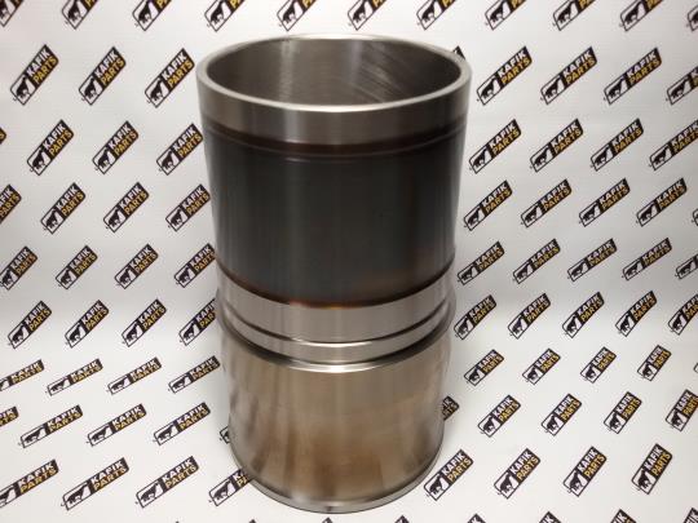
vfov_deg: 45.4
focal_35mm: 31
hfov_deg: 58.4
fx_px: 625
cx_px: 349
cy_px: 262
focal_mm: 2.93
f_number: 2.4
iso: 100
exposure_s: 1/33
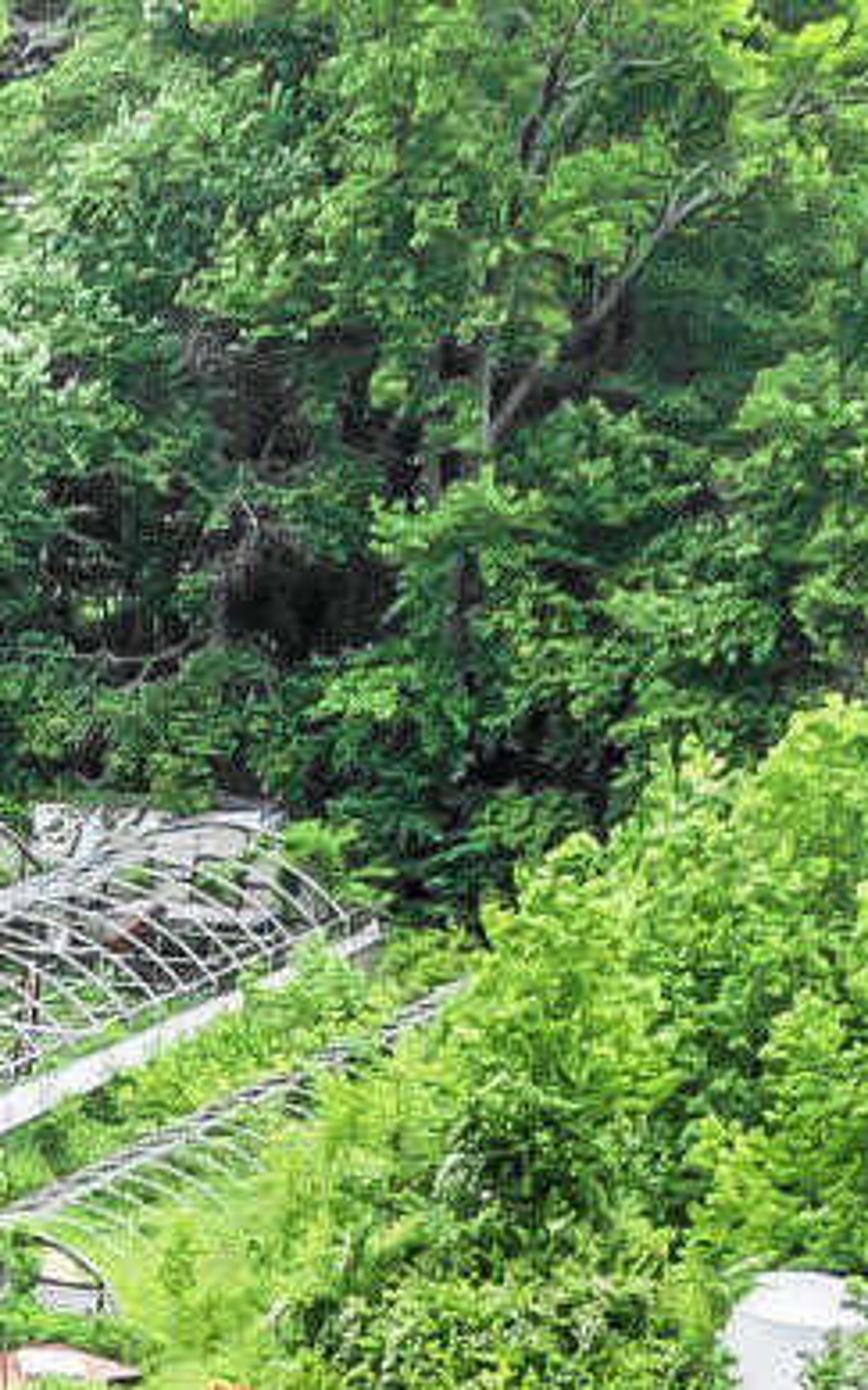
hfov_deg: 6.1
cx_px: -1986
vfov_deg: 9.6
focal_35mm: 196
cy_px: 3184
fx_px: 7421
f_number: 2.8
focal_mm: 12.29
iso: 160
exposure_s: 1/240
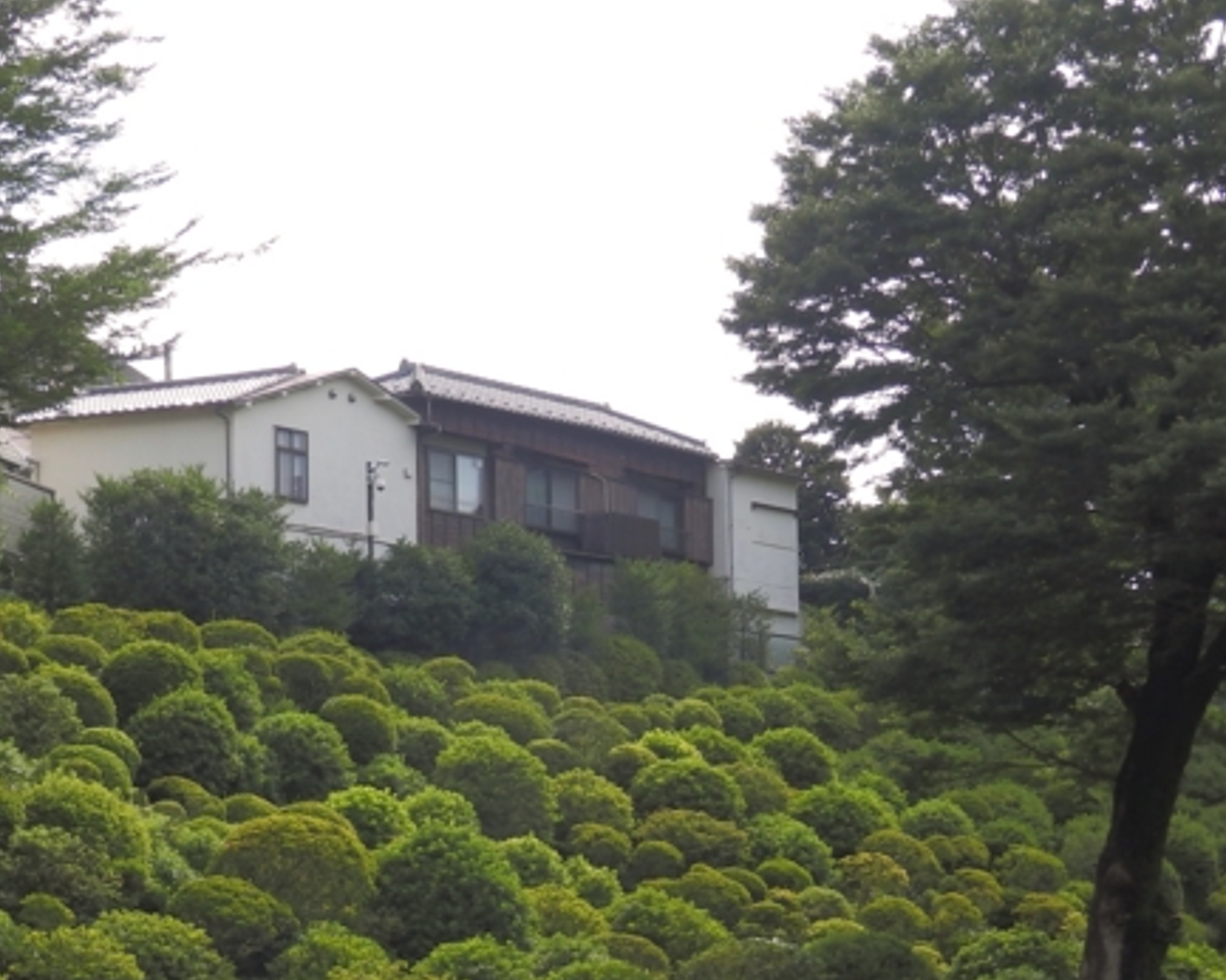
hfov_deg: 23.0
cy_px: 722
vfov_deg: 18.4
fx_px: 3010
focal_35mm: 83
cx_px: 527
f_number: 4.5
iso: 80
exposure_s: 1/250
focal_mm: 8.2
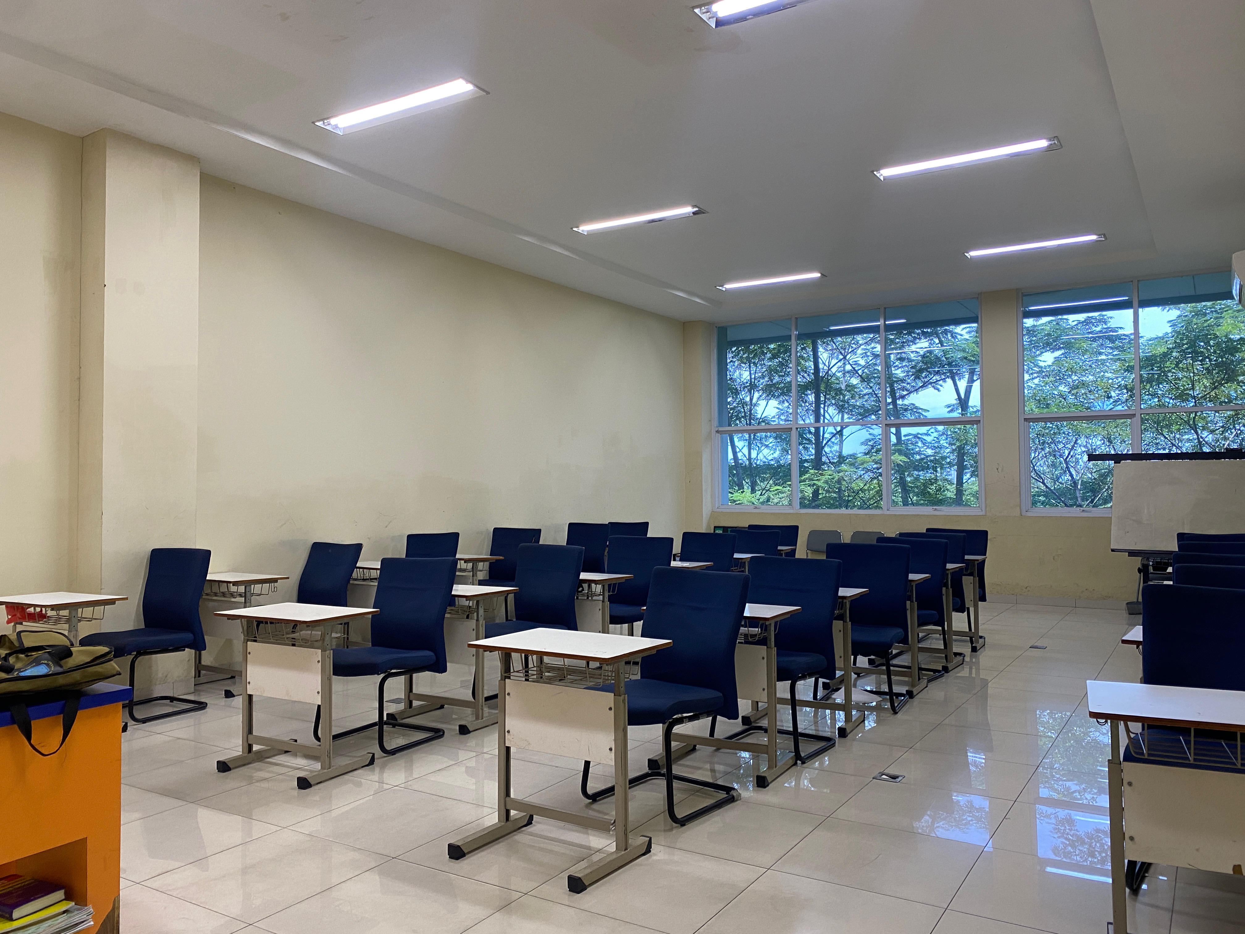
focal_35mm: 26
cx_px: 622
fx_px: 935
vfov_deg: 53.1
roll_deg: +0.5
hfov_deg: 67.3
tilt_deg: +2.0
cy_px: 467
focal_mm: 4.25
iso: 80
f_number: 1.8
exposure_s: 1/50
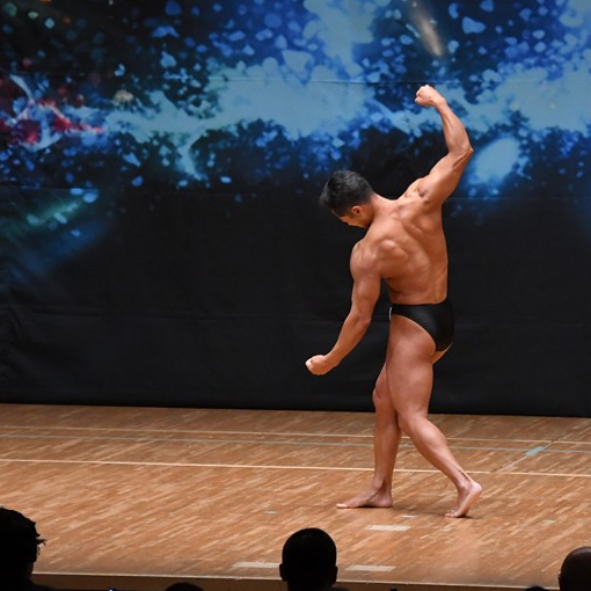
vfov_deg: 6.3
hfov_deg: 6.3
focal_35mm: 280
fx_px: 5408
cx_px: 415
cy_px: 294
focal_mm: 145
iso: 5000
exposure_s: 1/400
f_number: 5.6
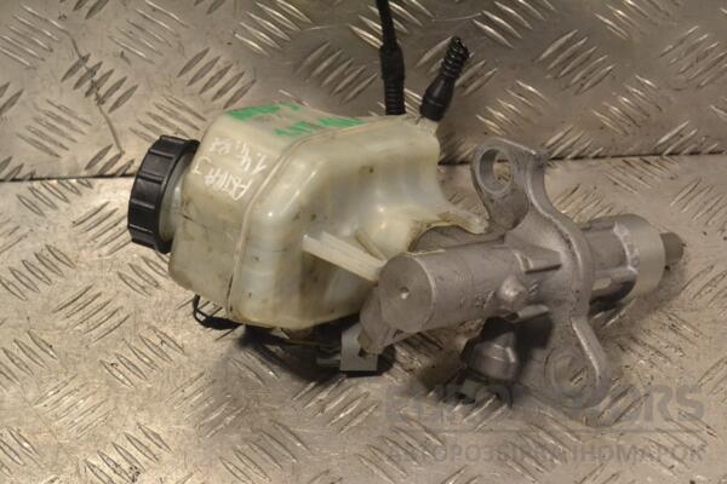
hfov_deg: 24.6
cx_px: 364
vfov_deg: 16.6
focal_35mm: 82
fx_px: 1666
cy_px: 242
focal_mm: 55
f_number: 10
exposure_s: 1/400
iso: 3200
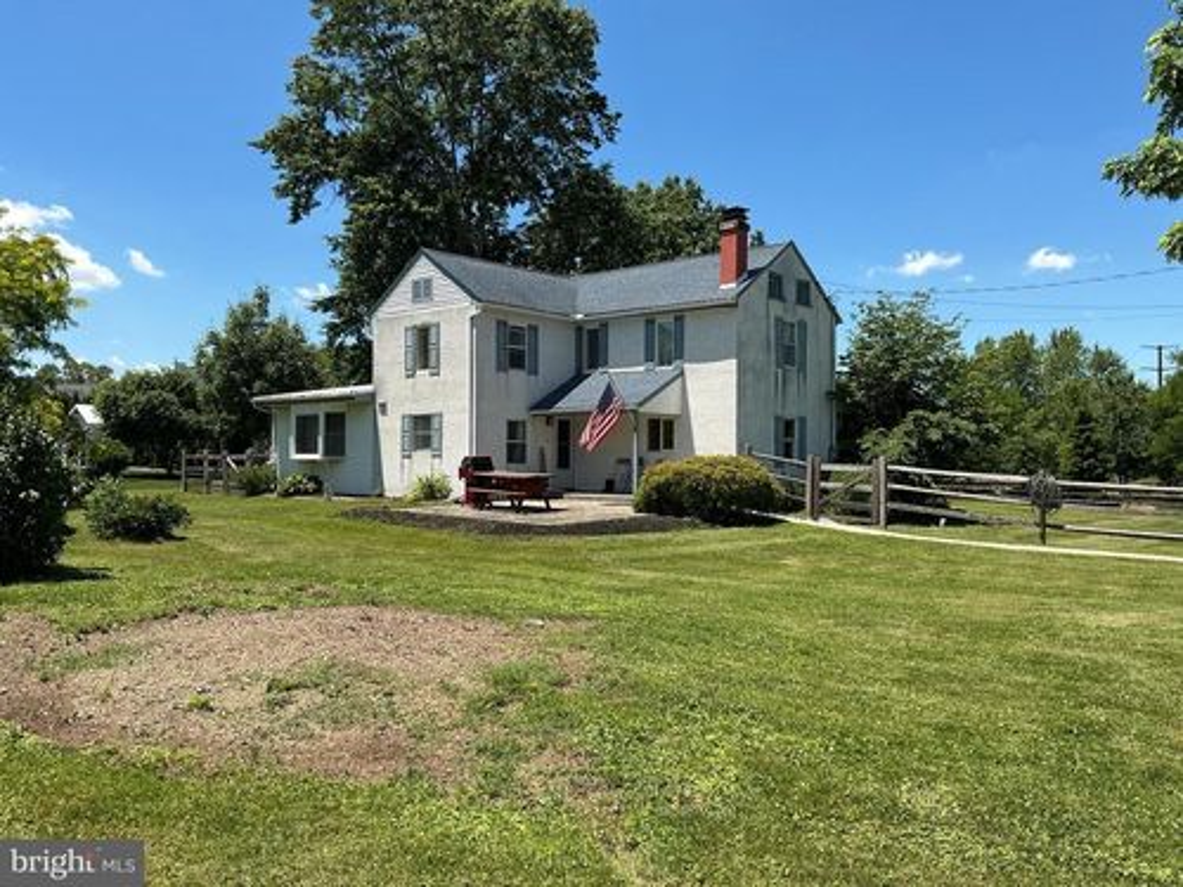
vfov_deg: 48.2
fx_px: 991
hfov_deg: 61.7
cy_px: 444
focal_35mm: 29
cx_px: 592
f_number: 1.8
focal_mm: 3
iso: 25
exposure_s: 1/1451
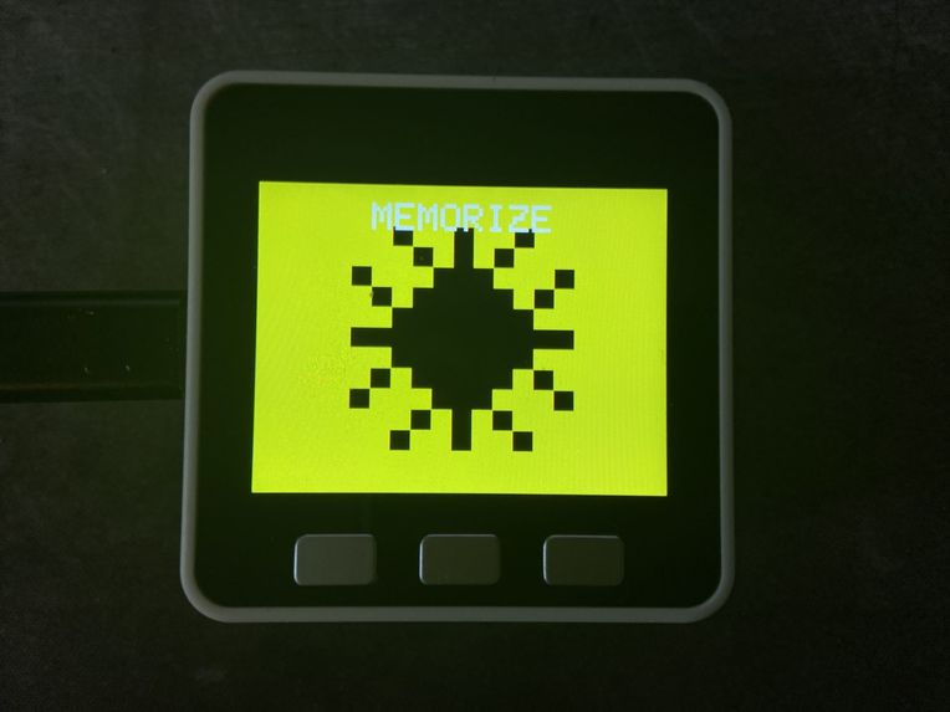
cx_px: 475
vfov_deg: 54.9
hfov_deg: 69.4
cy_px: 356
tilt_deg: -87.9
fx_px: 686
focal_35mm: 25
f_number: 1.8
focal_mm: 4.25
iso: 32
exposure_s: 1/124
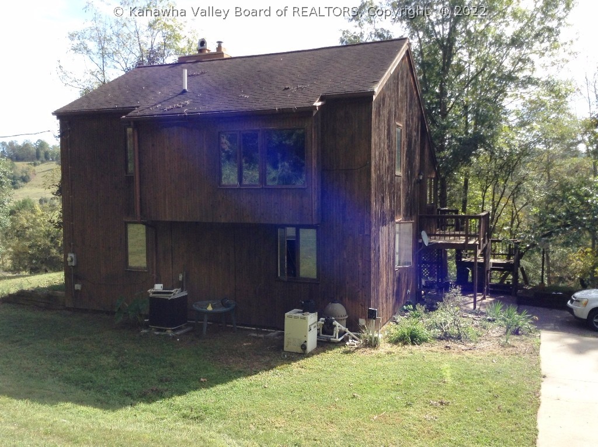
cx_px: 299
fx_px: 569
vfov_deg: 42.8
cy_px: 224
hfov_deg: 55.4
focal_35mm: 33
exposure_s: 1/399
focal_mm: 3.3
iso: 25
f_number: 2.4
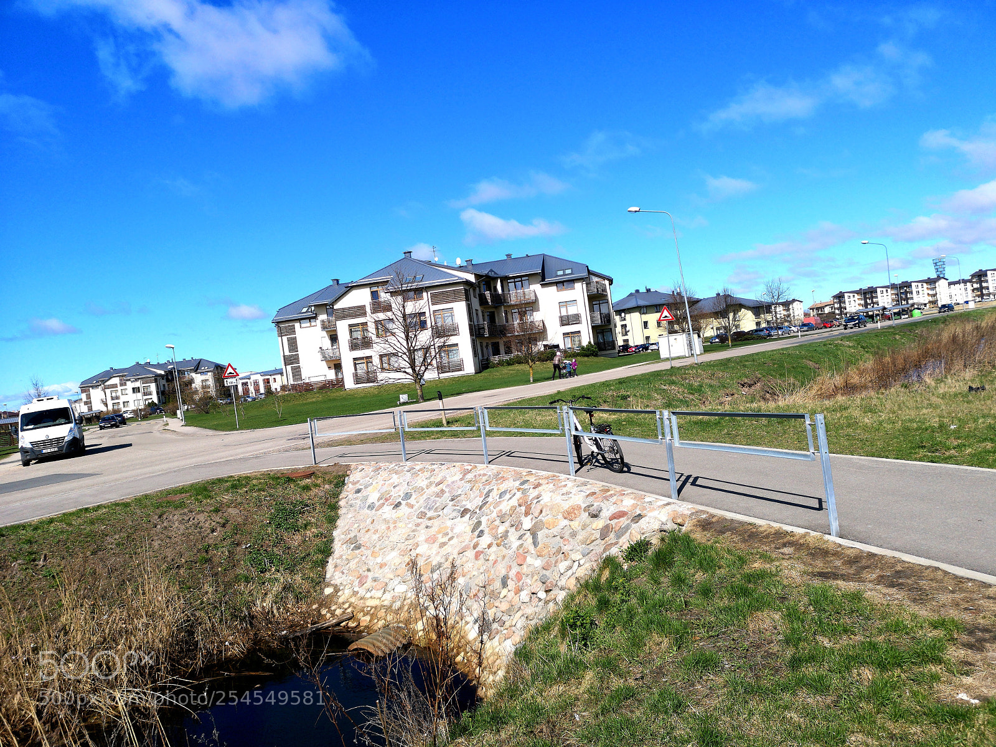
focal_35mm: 27
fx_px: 777
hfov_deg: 65.3
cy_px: 374
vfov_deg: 51.4
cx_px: 498
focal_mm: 3.95
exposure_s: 1/3279
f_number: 1.8
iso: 50
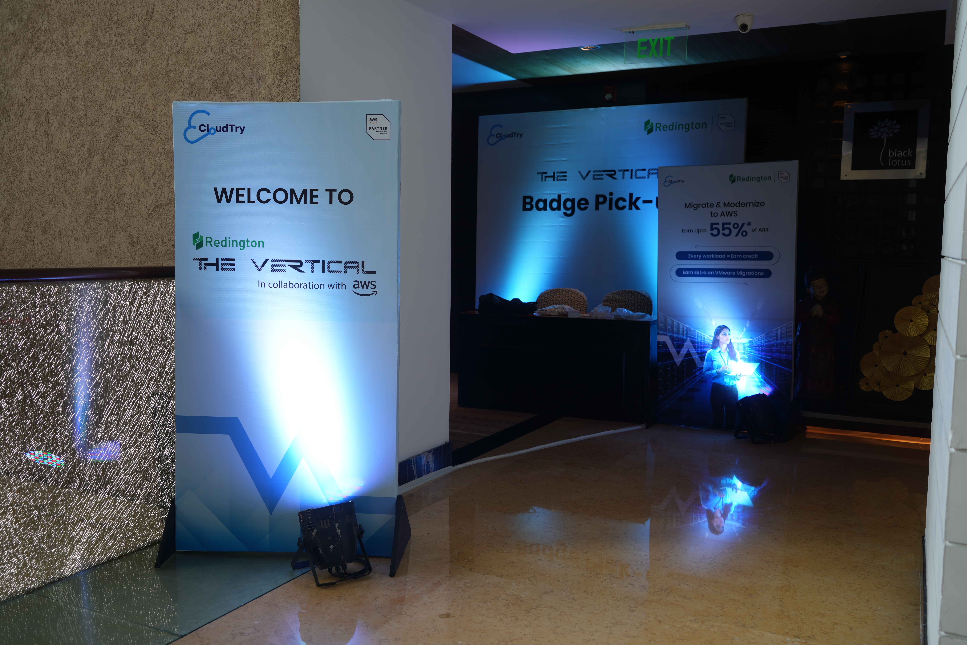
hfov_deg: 60.3
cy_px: 322
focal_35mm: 31
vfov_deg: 42.3
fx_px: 833
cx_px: 484
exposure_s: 1/60
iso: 100
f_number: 4
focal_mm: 31
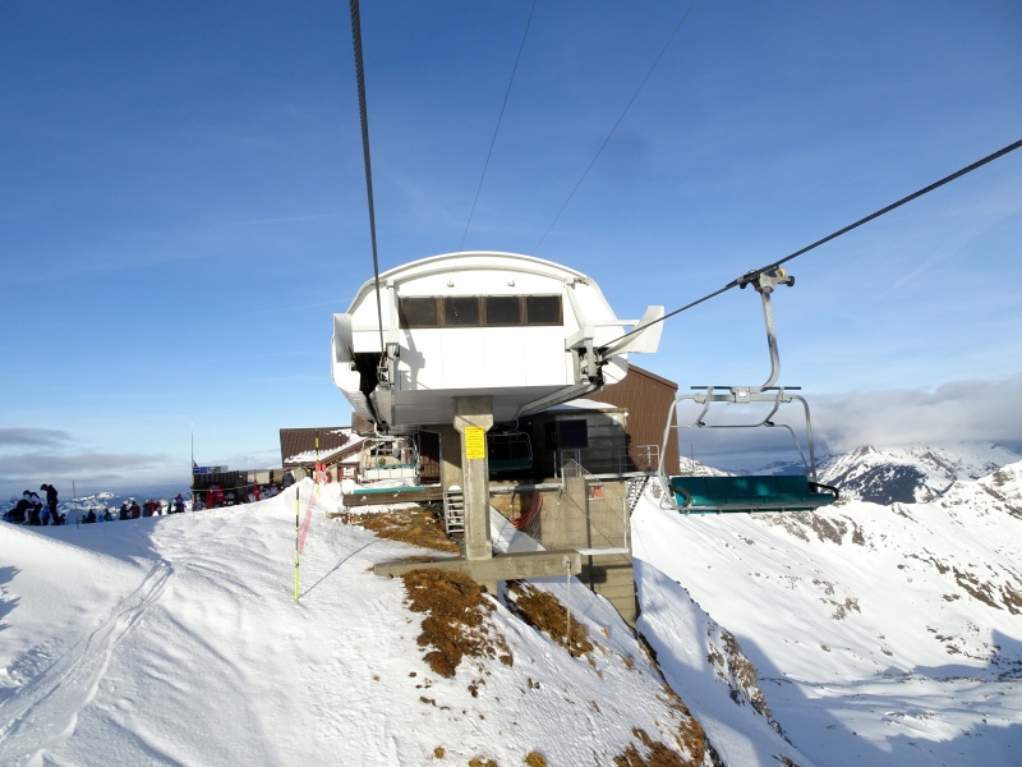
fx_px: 709
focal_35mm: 24
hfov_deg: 71.6
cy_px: 384
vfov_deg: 56.8
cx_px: 511
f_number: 3.5
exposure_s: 1/1000
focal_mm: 4.1
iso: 80
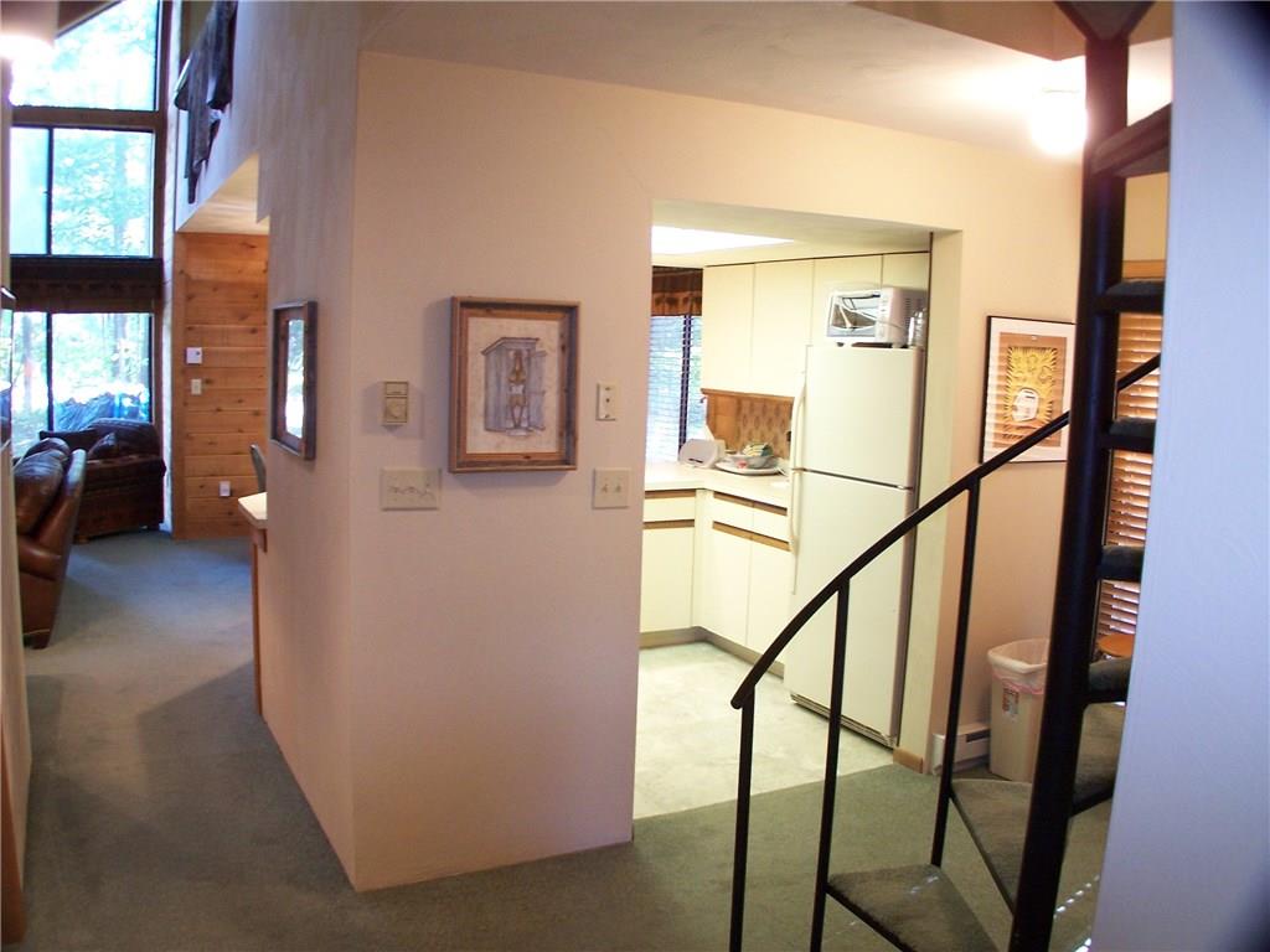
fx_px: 1394
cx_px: 635
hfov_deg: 49.0
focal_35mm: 38
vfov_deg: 37.7
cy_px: 476
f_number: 2.8
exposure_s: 1/8
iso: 140
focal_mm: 6.3
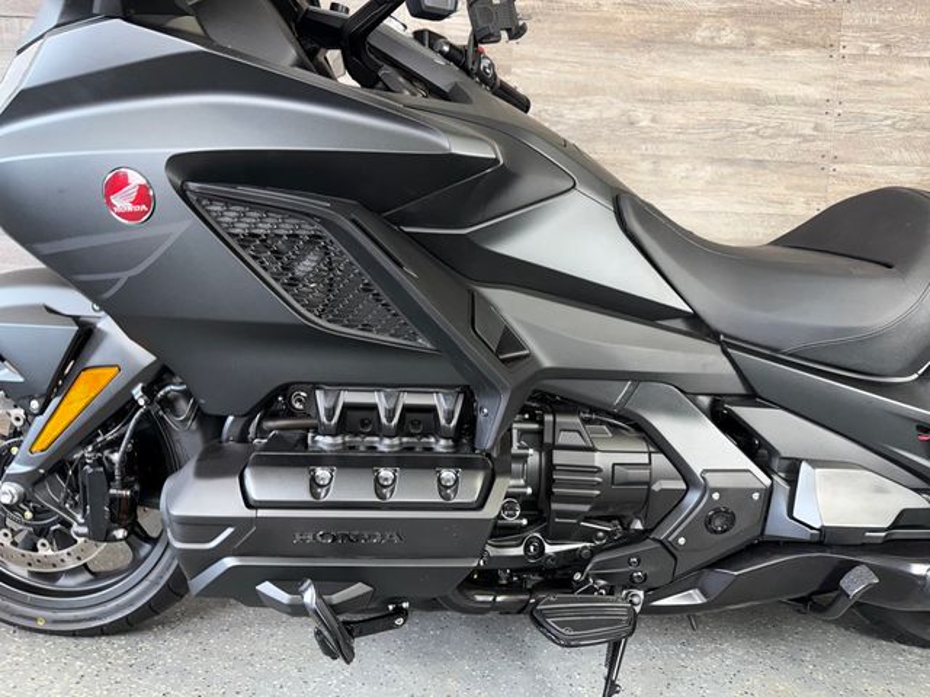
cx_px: 465
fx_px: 645
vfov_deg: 56.8
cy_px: 348
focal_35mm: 24
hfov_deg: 71.6
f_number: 1.78
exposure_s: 1/27
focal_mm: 6.76
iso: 50
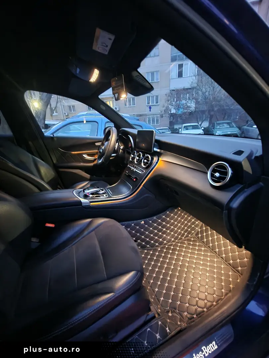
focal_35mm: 13
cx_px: 134
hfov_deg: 89.9
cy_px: 179
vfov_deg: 106.2
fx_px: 135
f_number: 2.2
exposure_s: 1/13
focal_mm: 2.2
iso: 2500
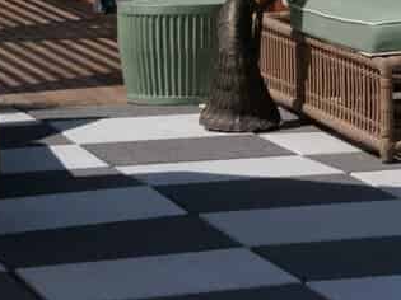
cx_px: 820
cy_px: -297
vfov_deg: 5.3
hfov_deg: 7.0
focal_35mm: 274
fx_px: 3173
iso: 200
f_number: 10
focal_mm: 27
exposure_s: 1/667
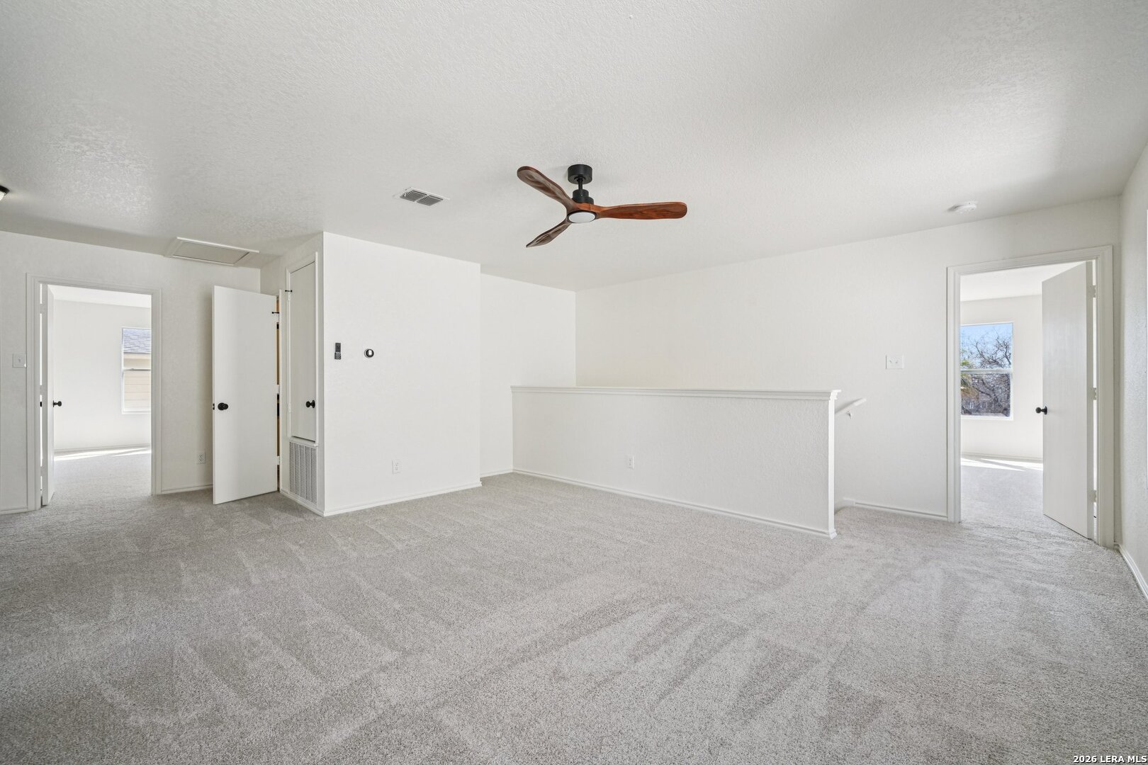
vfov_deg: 77.3
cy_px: 382
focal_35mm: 15
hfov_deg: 100.4
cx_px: 574
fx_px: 478
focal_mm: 15
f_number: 8
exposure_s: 1/160
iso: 800
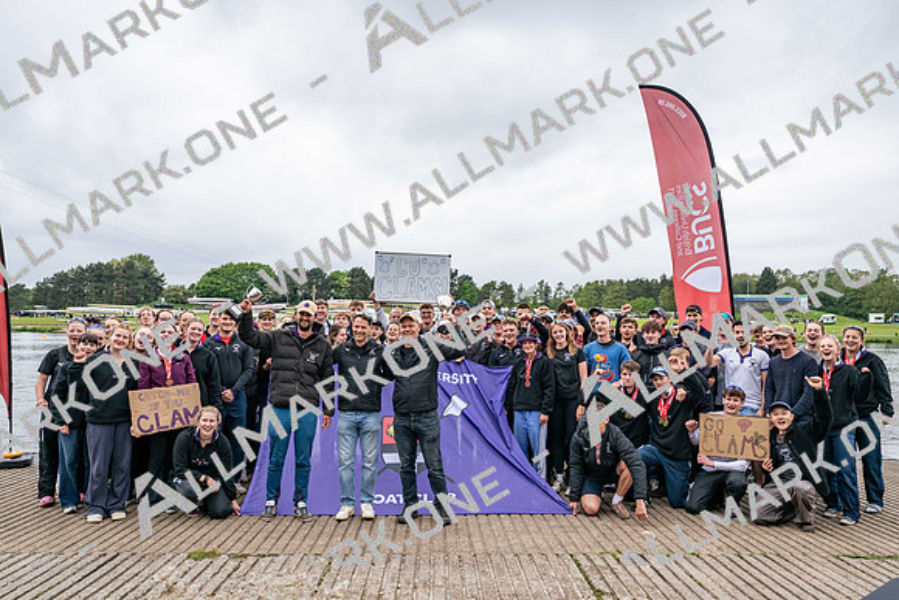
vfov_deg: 48.0
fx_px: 674
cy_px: 300
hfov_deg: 67.4
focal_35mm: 27
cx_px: 450
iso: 320
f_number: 4
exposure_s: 1/500
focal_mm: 27
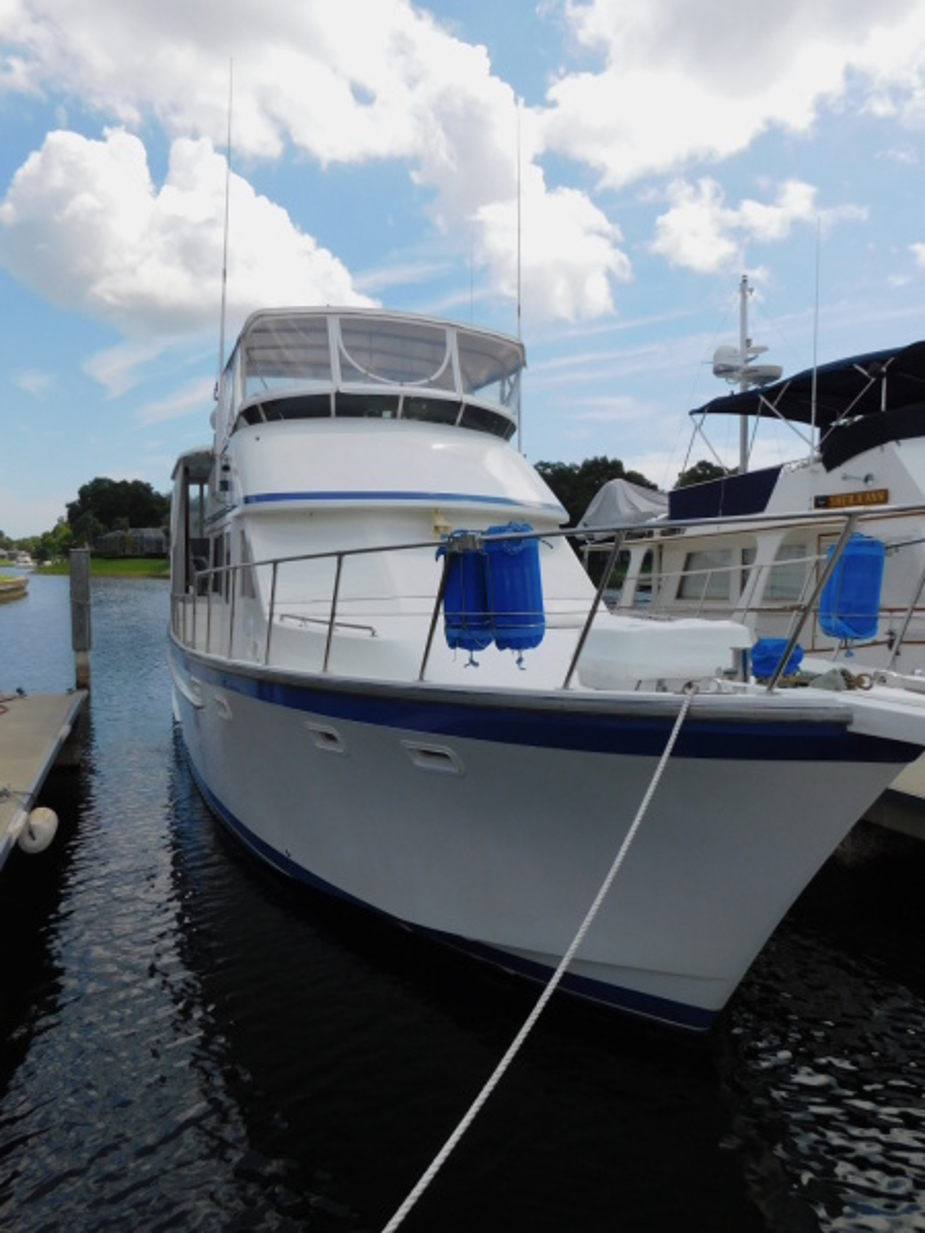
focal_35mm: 24
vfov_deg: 71.6
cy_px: 616
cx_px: 462
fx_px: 855
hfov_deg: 56.8
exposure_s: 1/500
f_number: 6
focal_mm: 4.1
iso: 125
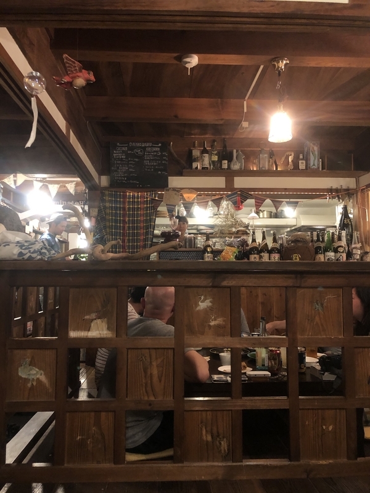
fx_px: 399
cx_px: 185
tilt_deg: +7.2
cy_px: 246
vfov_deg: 63.4
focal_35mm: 28
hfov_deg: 49.7
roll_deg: +0.6
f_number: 1.8
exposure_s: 1/10
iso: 100
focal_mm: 4
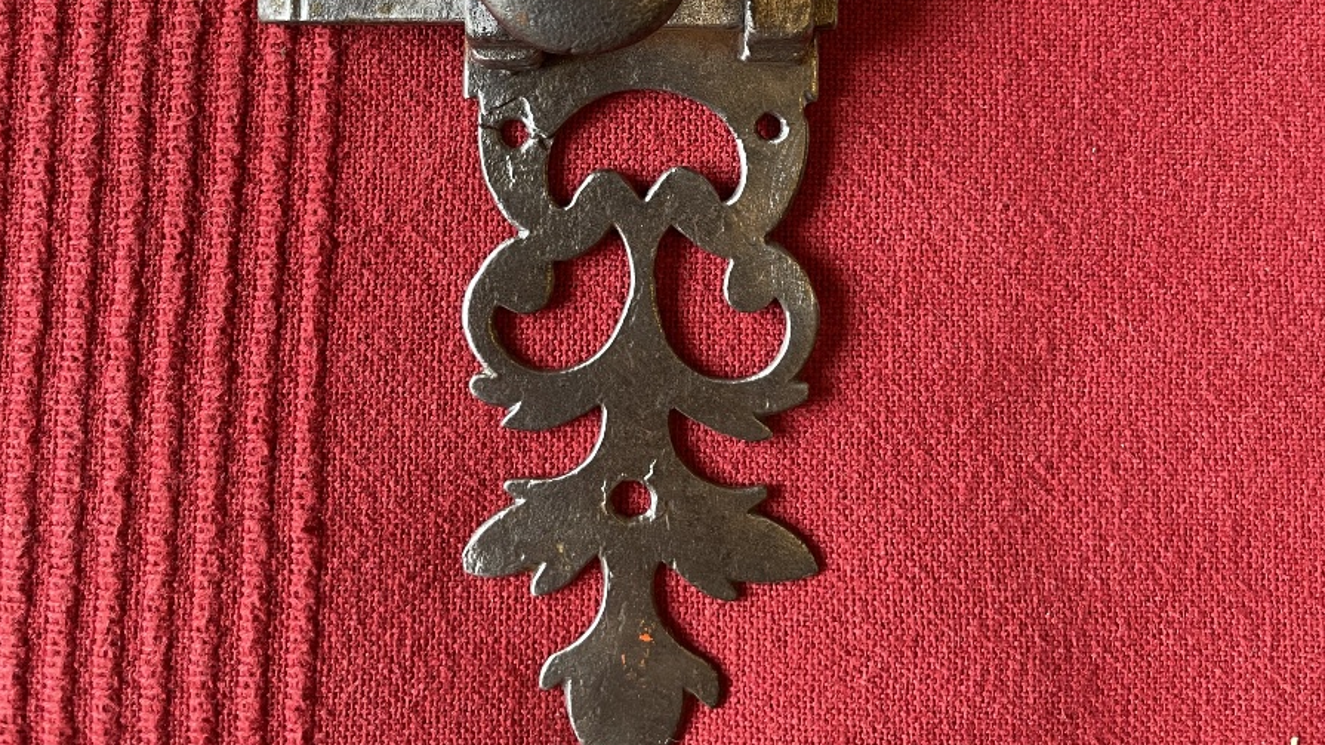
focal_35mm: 38
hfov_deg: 52.8
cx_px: 660
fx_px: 1335
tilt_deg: -85.1
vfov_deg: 29.0
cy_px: -10
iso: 160
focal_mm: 4.2
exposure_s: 1/50
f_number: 1.6
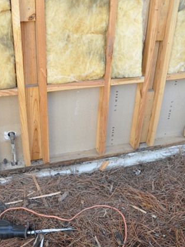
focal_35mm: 40
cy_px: 124
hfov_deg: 35.9
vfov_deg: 46.8
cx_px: 90
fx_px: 285
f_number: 5.6
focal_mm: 18
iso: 400
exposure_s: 1/30
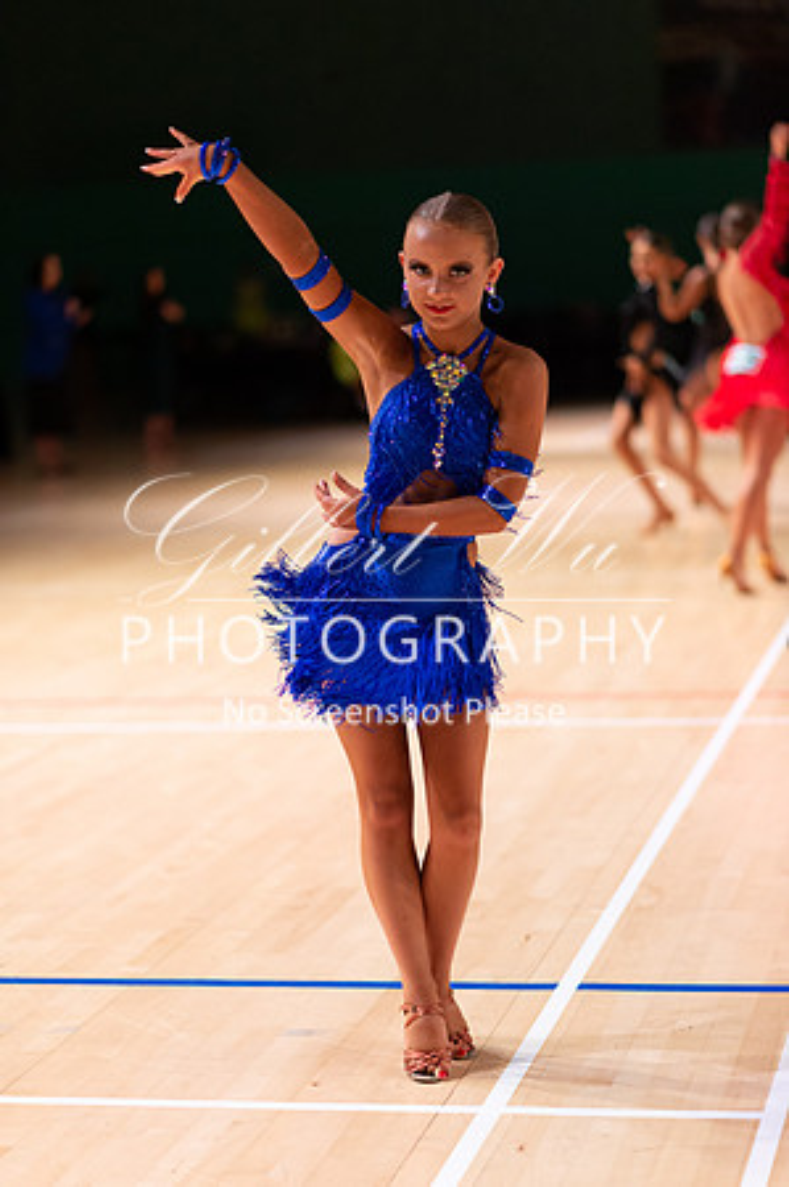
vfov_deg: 23.9
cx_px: 394
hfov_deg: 16.0
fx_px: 2801
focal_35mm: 85
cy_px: 594
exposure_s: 1/1000
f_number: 1.8
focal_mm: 85
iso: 2500
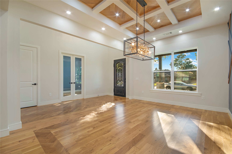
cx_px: 116
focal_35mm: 15
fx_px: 97
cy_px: 77
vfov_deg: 77.3
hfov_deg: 100.4
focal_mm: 10
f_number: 11
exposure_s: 1/8
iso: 100
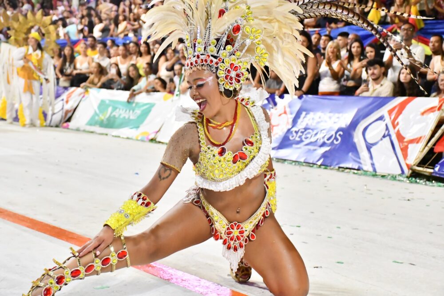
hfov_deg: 30.1
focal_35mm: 67
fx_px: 826
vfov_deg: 20.3
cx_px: 222
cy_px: 148
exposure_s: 1/250
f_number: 4.5
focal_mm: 45
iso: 10000
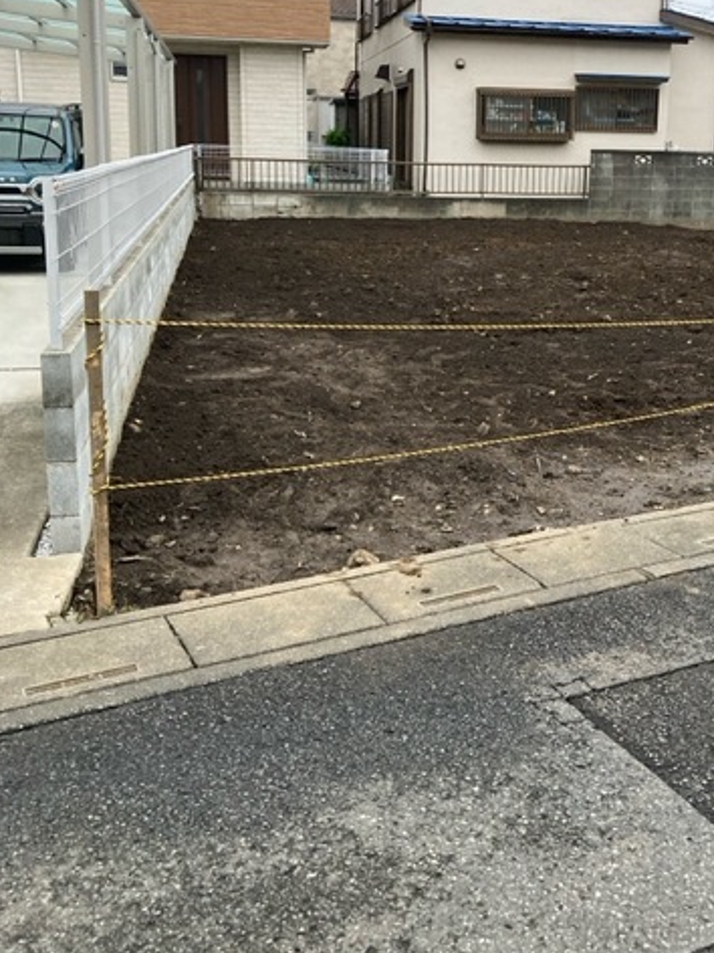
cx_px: 464
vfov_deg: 48.6
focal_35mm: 38
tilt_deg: -10.0
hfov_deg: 37.4
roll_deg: -2.7
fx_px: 1045
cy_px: 363
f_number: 1.8
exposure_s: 1/60
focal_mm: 3.99
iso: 250
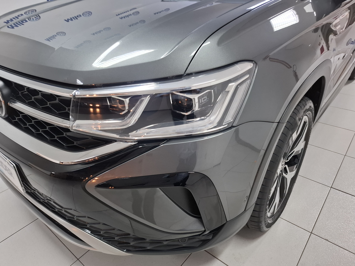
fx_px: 236
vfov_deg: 58.9
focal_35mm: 23
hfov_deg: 73.9
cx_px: 178
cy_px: 133
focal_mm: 5.54
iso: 320
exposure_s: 1/40
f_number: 1.8
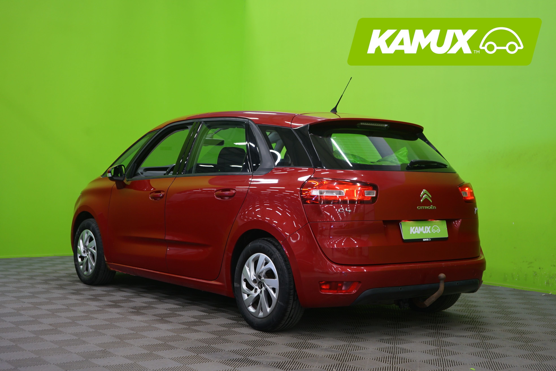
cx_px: 278
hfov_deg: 39.6
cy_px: 186
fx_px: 772
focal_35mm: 50
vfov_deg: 27.0
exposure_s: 1/8
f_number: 5
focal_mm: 50
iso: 400
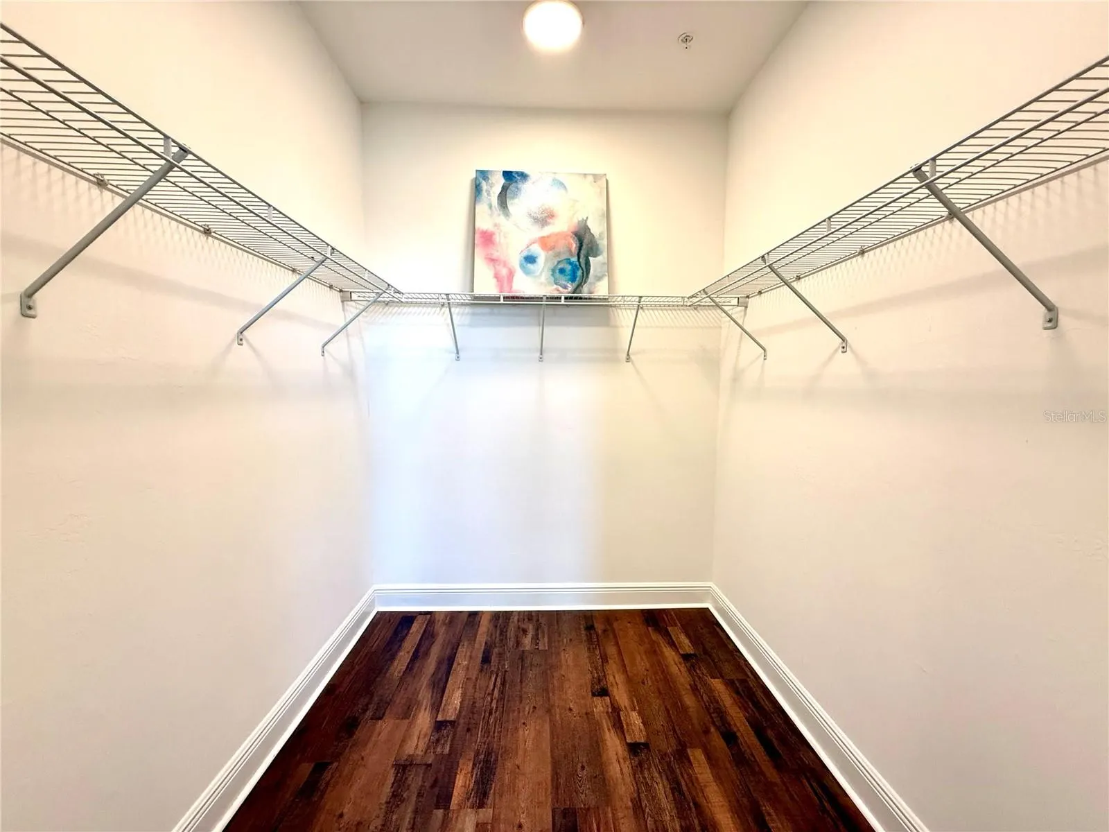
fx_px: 449
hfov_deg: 102.1
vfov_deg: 85.7
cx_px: 554
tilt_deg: -4.0
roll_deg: +0.0
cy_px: 416
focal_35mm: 14
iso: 250
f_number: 2.2
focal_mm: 2.22
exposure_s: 1/120
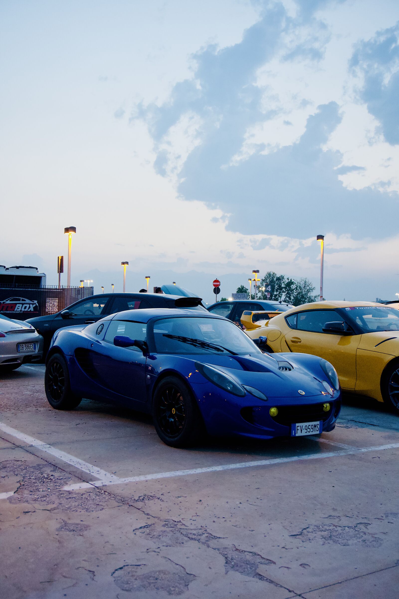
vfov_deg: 47.9
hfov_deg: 33.0
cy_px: 300
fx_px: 673
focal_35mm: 40
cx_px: 200
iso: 3200
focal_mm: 27
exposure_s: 1/160
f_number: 4.5
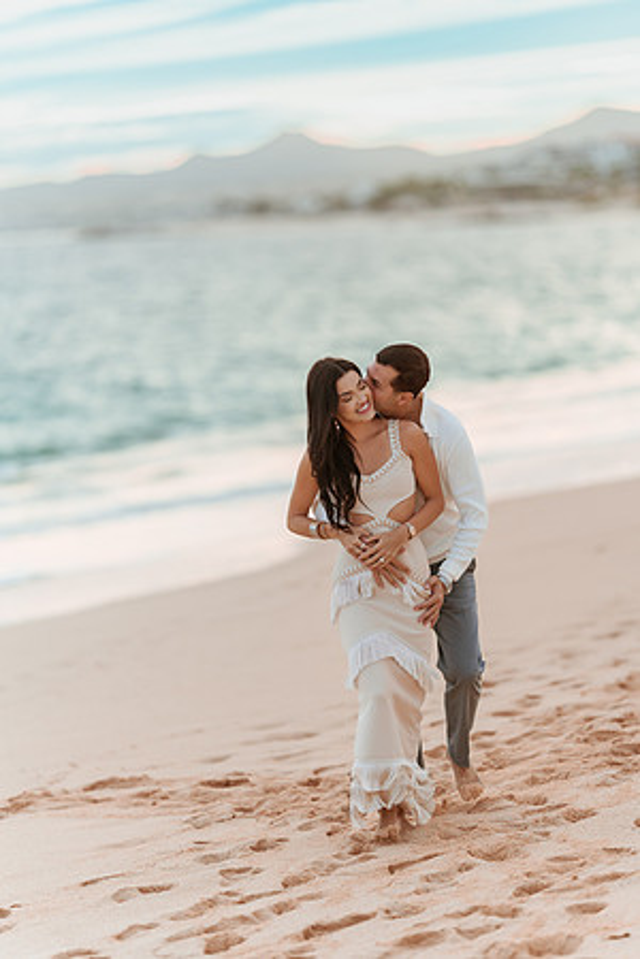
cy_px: 480
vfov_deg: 15.2
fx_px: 3600
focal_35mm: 135
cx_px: 320
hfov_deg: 10.2
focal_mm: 135
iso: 320
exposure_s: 1/5000
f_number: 1.8
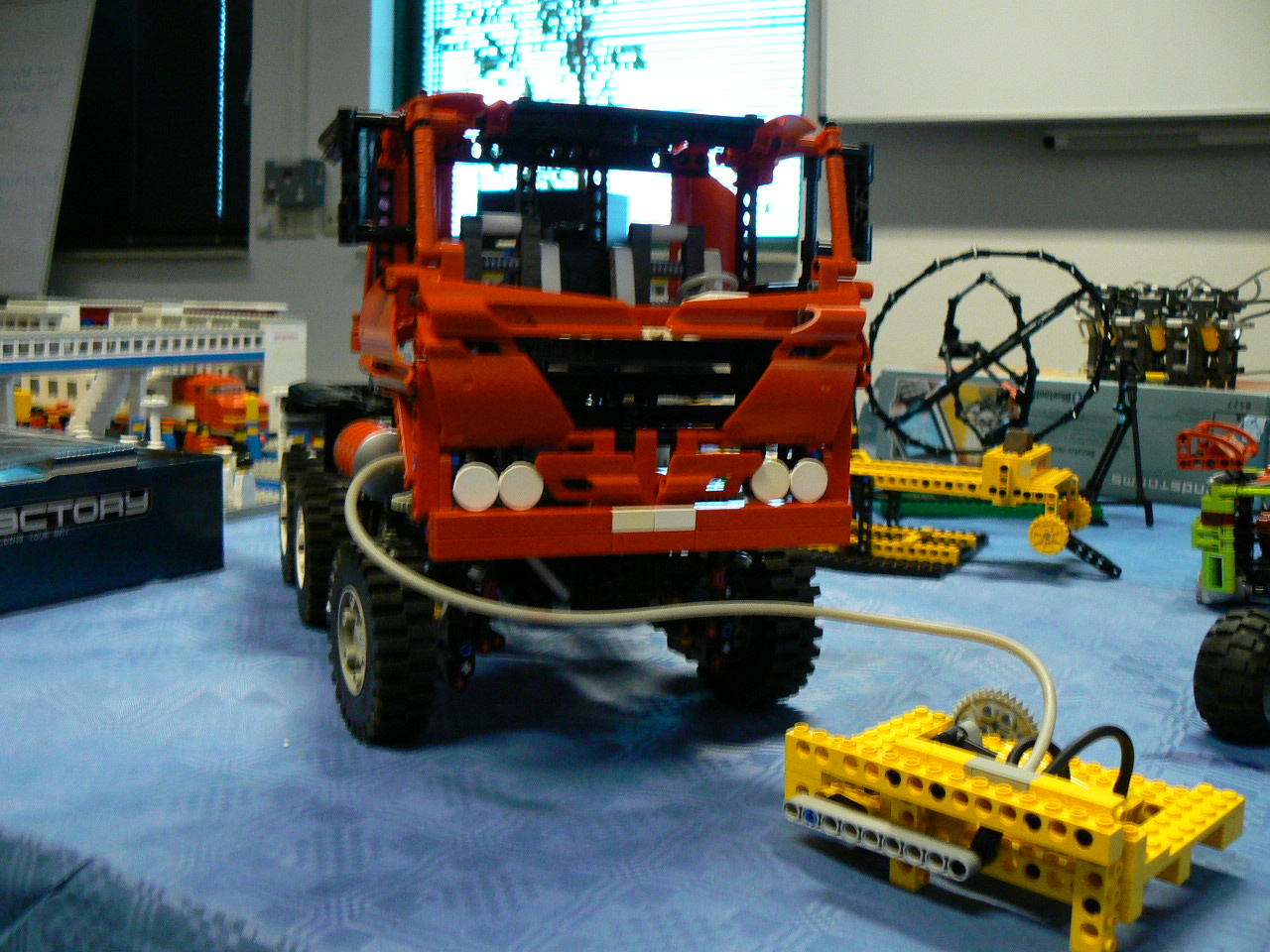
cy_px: 476
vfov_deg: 39.7
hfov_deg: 51.4
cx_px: 635
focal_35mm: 36
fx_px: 1321
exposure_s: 1/15
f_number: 2.8
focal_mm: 6
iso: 200
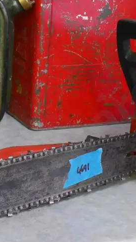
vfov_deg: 20.9
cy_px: 138
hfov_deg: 11.9
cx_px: 87
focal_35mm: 102
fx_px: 653
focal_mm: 22
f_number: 4.8
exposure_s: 1/15
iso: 3200
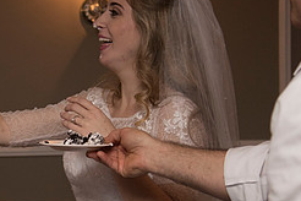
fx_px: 945
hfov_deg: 17.7
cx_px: 9
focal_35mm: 113
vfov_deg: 12.1
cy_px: 131
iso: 2000
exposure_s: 1/200
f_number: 4
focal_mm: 48
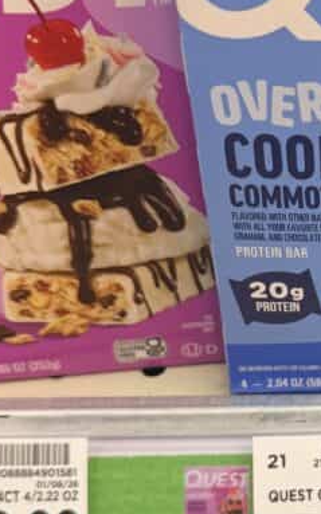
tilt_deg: -39.2
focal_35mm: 68
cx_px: 435
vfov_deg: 30.0
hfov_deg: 17.7
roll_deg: -1.9
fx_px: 953
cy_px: 333
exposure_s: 1/63
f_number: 1.78
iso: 200
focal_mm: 6.76
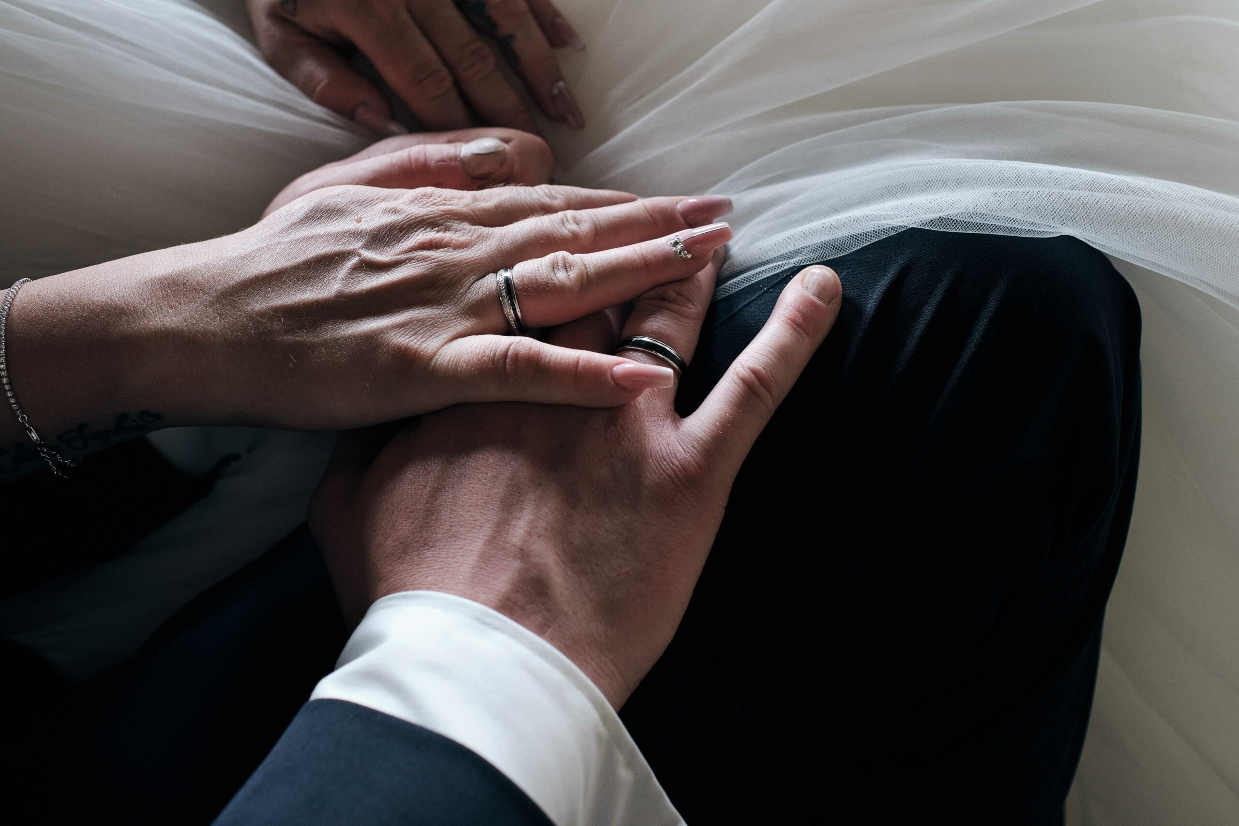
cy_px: 413
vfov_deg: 37.9
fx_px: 1205
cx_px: 620
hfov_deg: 54.4
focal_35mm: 35
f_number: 3.6
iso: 1250
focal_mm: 23
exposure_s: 1/125
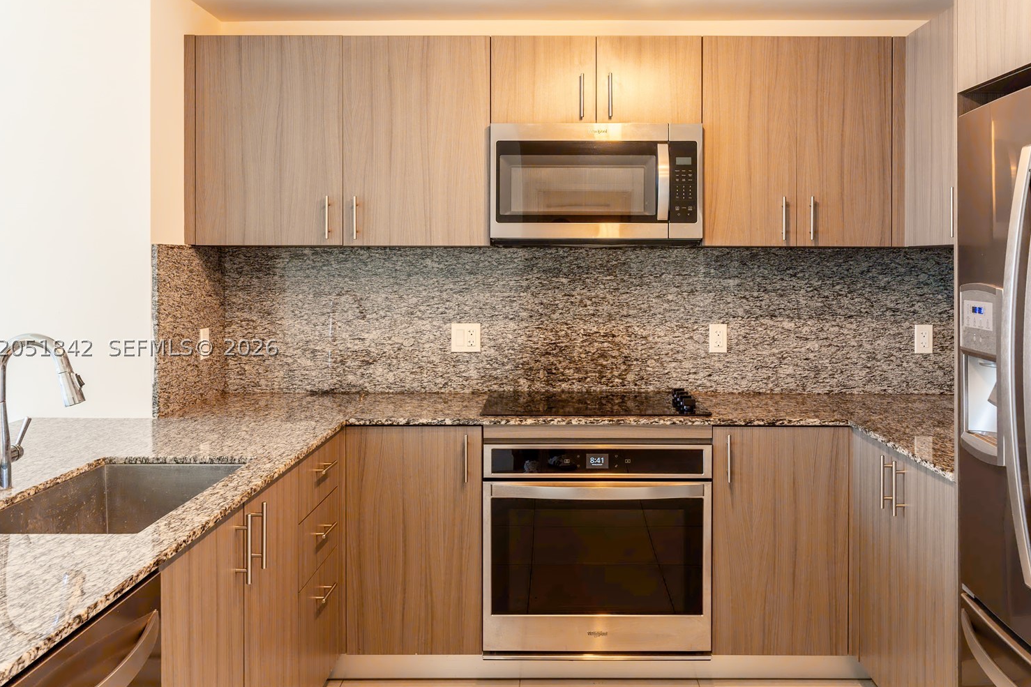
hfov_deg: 60.2
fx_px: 888
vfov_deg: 42.3
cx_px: 552
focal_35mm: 31
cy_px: 346
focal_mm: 18
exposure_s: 1/160
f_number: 6.3
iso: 250
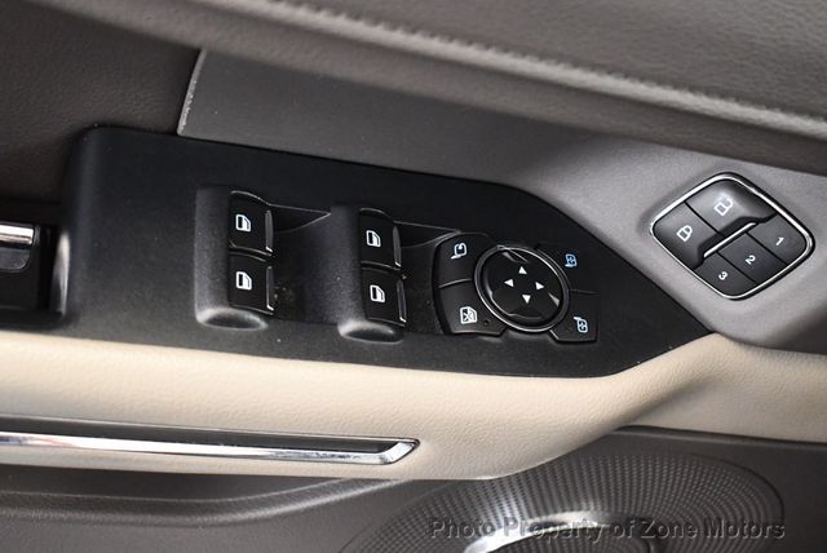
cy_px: 276
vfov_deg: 26.0
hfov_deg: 38.2
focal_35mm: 52
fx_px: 1196
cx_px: 414
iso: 5000
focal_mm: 26
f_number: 4
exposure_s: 1/60
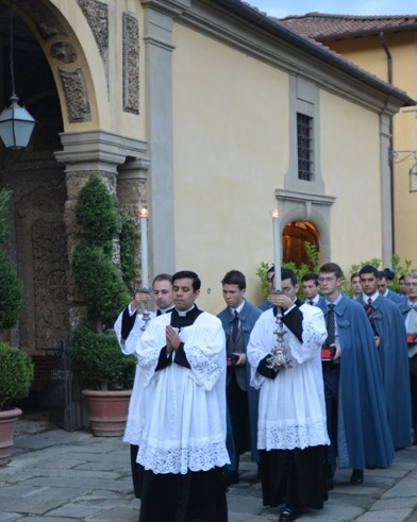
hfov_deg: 22.8
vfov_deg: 28.2
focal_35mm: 67
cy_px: 343
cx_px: 201
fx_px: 1035
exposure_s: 1/50
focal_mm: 35
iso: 800
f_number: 3.5
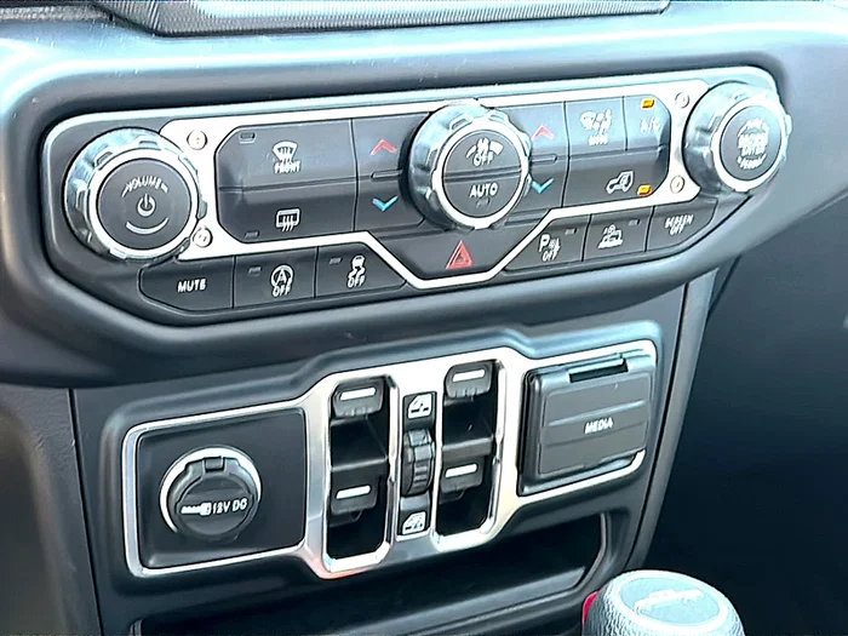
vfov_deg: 31.5
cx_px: 424
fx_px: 1127
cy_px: 318
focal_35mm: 46
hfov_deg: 41.2
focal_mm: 6.86
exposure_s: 1/45
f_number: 1.78
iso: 250
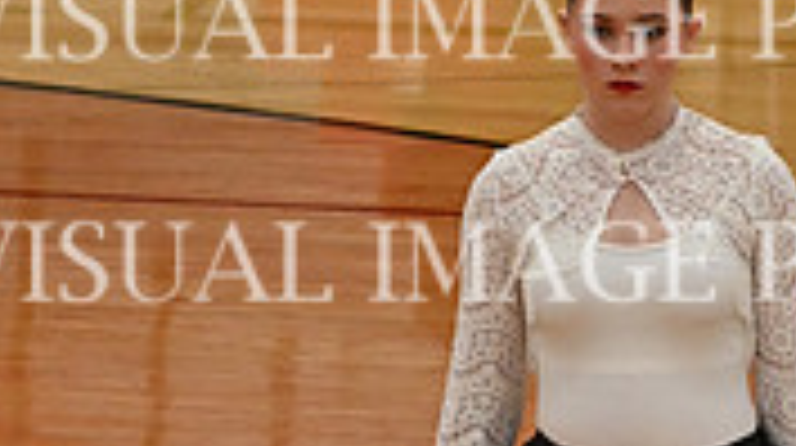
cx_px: 722
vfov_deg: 1.9
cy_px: 383
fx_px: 13553
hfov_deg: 3.4
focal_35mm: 643
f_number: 4
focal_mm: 125
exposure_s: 1/400
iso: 5000
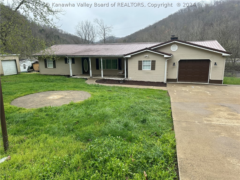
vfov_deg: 56.8
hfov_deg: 71.6
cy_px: 90
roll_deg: +1.1
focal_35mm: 24
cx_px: 120
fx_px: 166
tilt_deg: -12.6
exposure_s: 1/1119
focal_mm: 6.86
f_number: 1.78
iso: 80
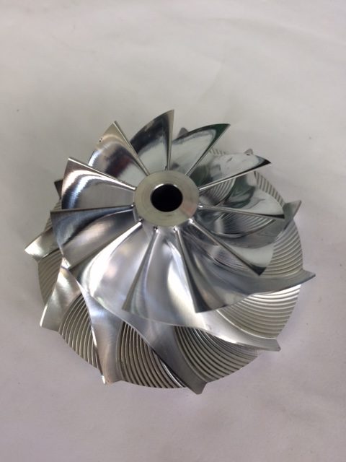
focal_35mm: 29
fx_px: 386
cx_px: 173
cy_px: 231
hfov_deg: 48.2
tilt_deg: -65.5
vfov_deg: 61.7
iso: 40
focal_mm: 4.15
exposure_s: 1/33
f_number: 2.2
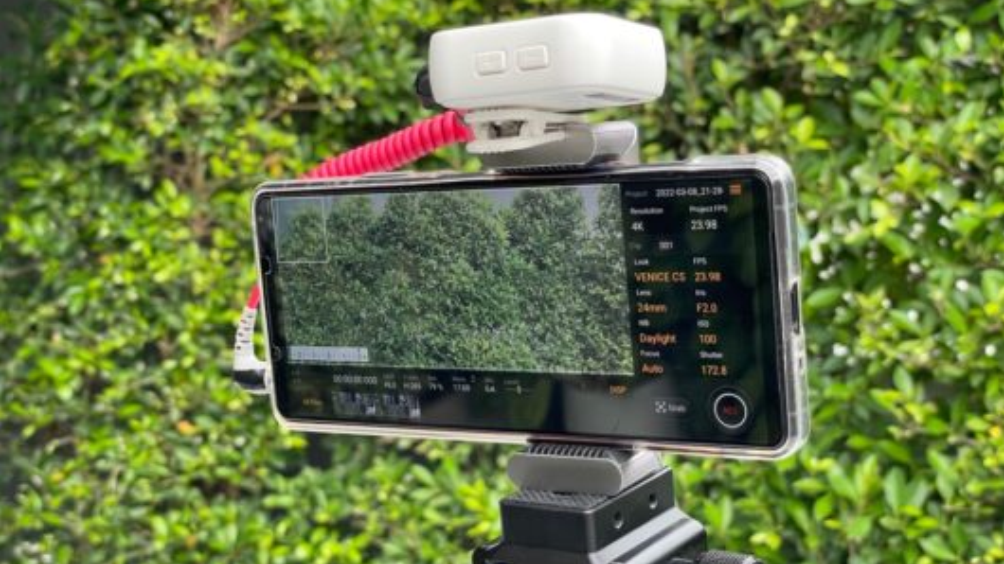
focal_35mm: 57
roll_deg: +2.5
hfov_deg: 36.6
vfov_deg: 21.1
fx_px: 1517
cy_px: 308
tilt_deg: -2.5
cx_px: 503
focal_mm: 6
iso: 100
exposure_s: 1/99
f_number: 2
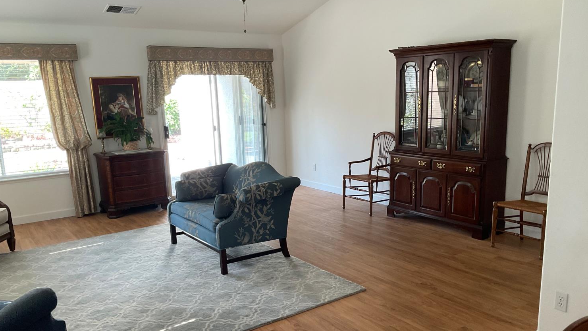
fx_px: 499
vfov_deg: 36.6
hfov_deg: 61.0
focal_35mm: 32
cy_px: 193
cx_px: 295
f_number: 1.8
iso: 64
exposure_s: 1/60
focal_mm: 3
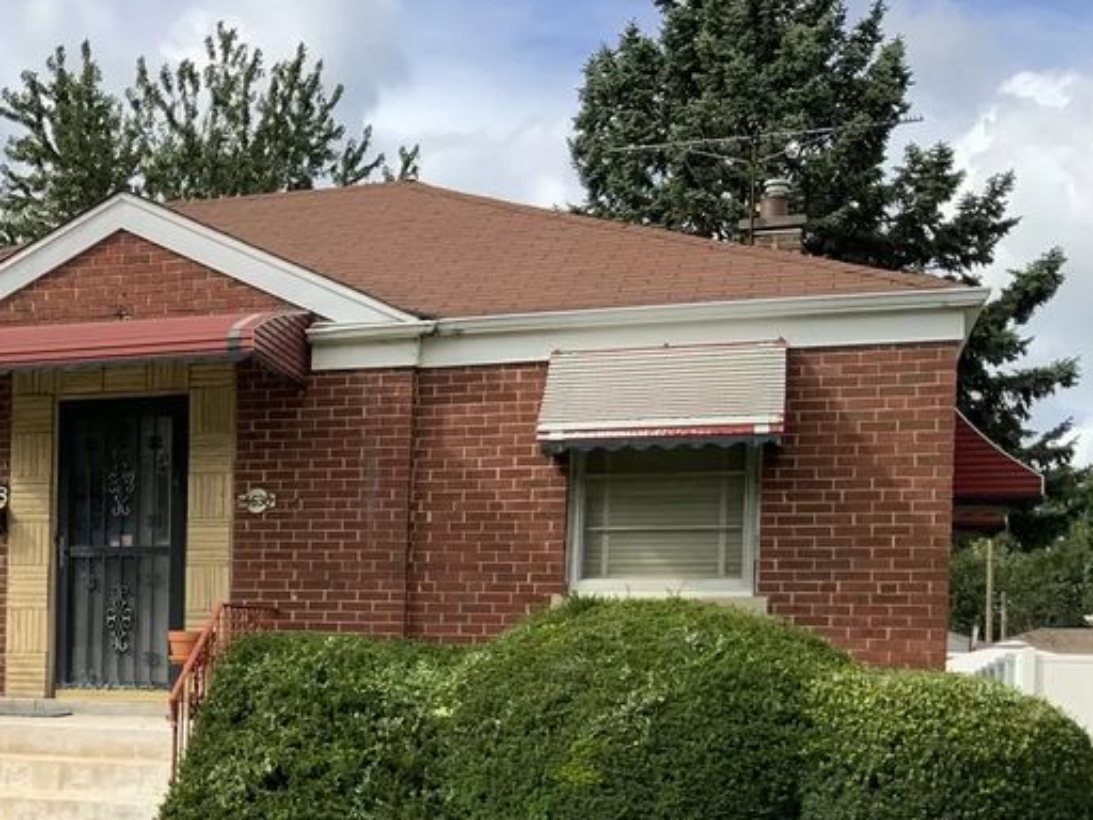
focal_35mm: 58
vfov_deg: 24.6
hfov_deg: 31.0
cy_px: 715
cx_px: 15
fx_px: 1831
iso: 16
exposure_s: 1/1311
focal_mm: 3
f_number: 1.8
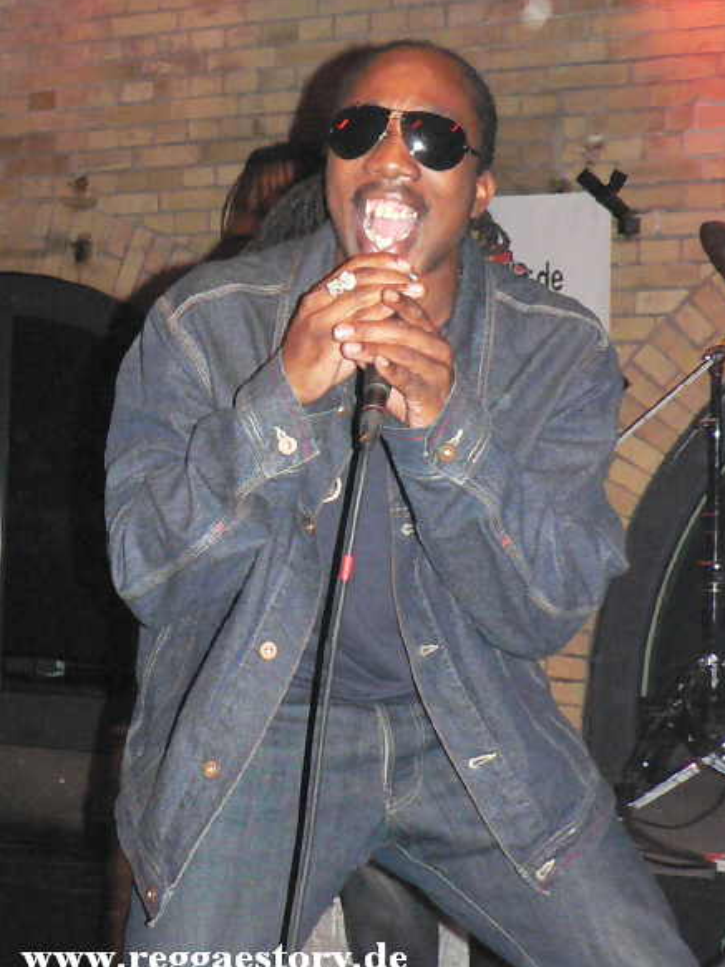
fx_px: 1006
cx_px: 372
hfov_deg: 39.6
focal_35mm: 36
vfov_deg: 51.4
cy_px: 484
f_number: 2.8
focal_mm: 6
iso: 400
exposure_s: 1/60
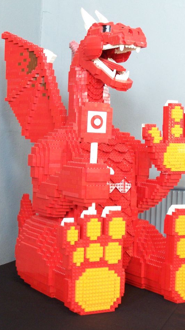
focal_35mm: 75
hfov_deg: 16.1
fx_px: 655
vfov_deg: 28.2
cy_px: 158
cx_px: 122
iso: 200
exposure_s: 1/6
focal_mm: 10.7
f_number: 3.6
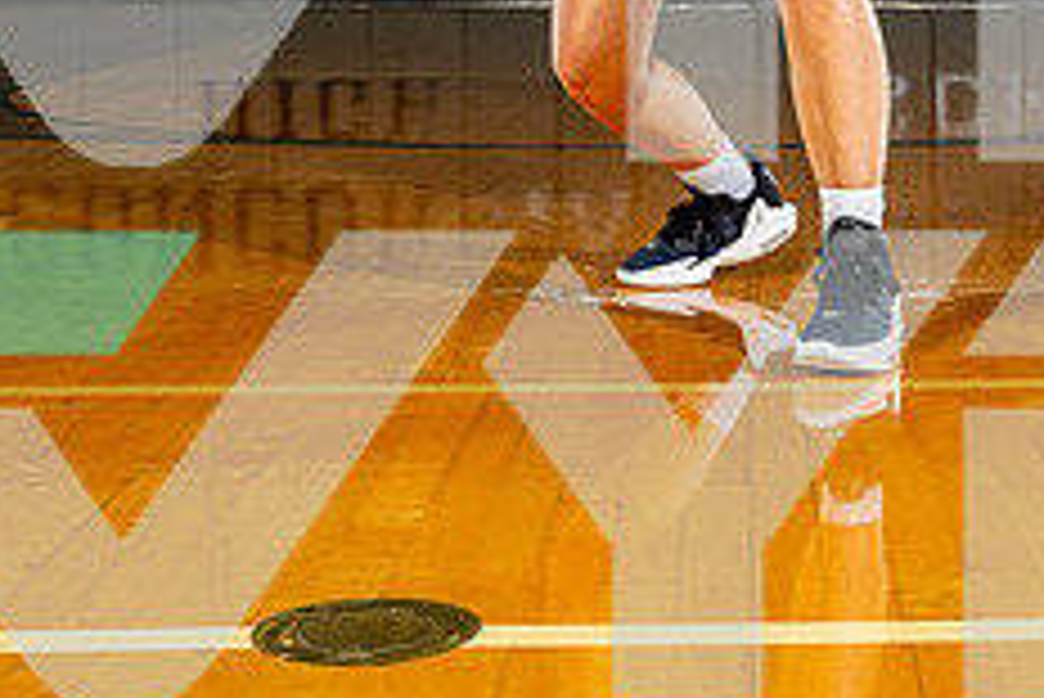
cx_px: 891
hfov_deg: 23.4
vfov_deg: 15.7
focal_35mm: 85
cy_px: -74
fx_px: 2466
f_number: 8
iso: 800
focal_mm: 34
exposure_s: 1/250
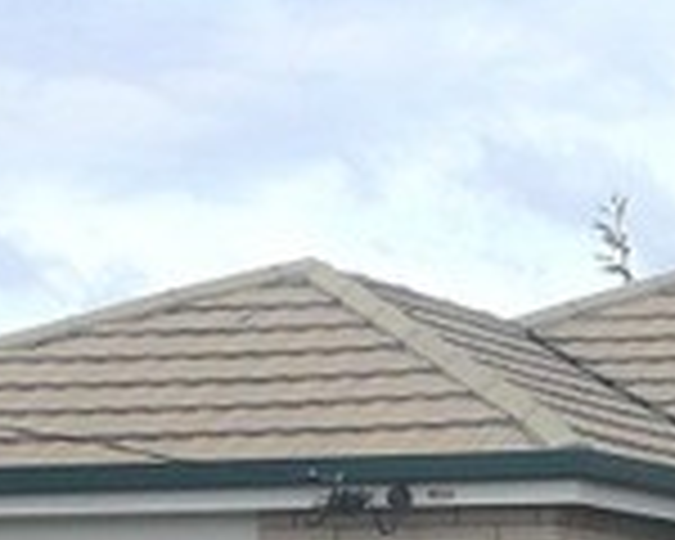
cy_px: 680
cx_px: 1080
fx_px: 3836
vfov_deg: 8.0
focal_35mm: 192
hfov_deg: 9.7
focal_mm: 6.1
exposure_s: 1/200
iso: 100
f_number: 9
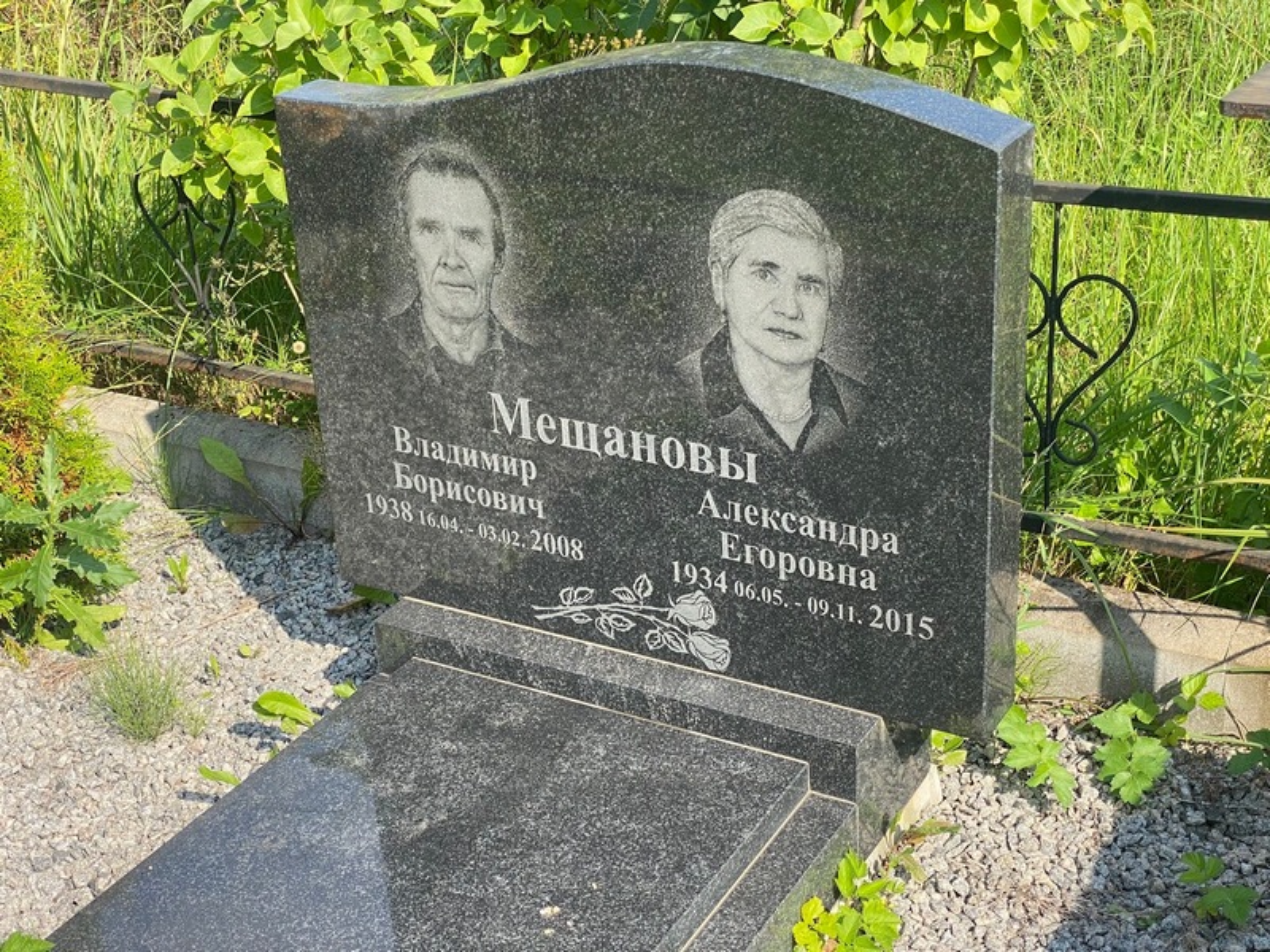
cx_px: 635
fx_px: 1908
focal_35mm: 52
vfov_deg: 28.0
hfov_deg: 36.8
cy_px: 476
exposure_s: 1/657
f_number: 2
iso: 20
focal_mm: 6
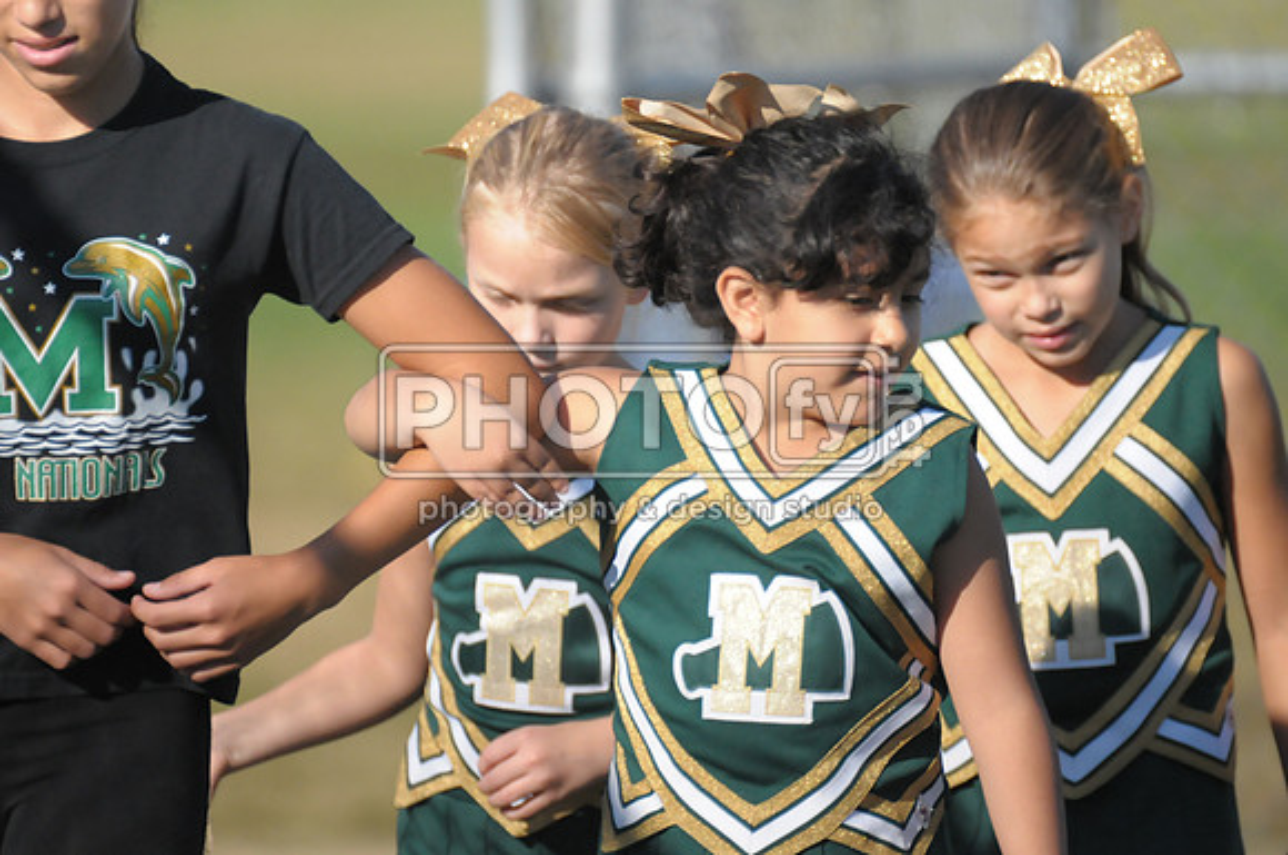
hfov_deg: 3.4
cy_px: 428
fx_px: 21437
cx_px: 644
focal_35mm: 600
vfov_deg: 2.3
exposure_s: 1/8000
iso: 1600
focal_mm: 400
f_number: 4
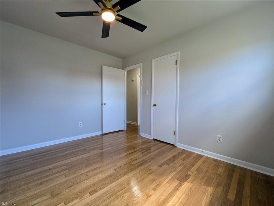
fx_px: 103
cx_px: 137
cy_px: 103
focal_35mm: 13
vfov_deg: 90.0
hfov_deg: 106.1
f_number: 2.2
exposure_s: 1/30
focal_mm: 1.95
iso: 51
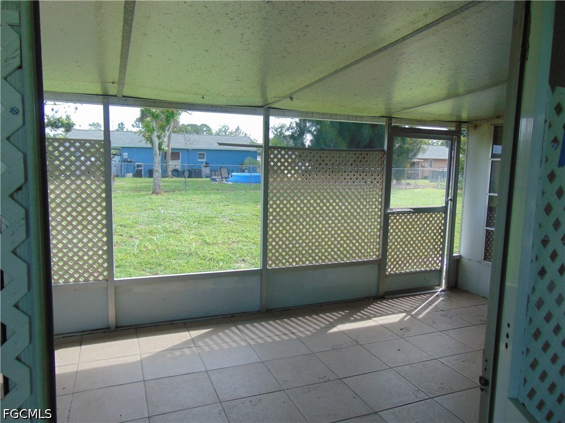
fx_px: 408
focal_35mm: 25
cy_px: 212
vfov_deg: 54.9
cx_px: 282
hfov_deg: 69.4
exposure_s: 1/200
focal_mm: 4.5
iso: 80
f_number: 3
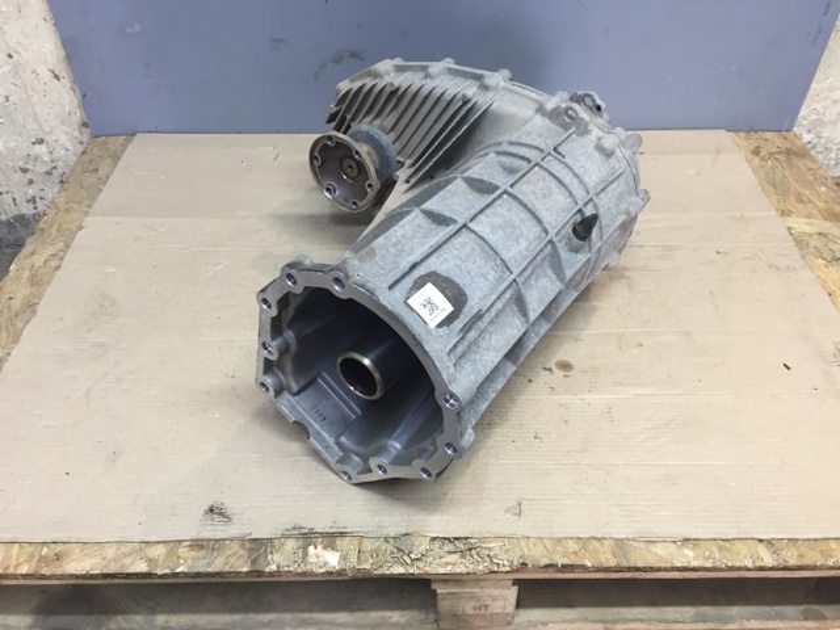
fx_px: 704
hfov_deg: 61.7
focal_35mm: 29
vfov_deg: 48.2
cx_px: 420
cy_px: 315
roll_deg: -1.3
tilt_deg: -43.8
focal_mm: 4.15
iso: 80
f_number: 2.2
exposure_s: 1/33
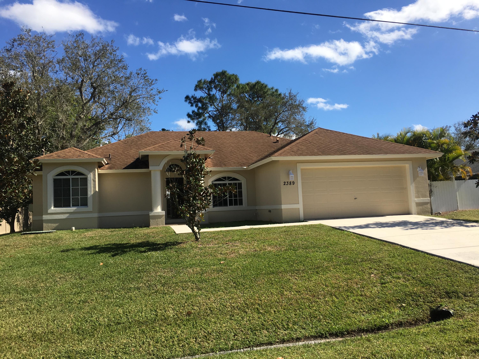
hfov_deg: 61.7
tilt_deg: +4.4
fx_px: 401
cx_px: 240
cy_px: 180
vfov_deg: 48.2
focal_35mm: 29
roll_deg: +3.2
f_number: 2.2
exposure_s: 1/1425
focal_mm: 4.15
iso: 25
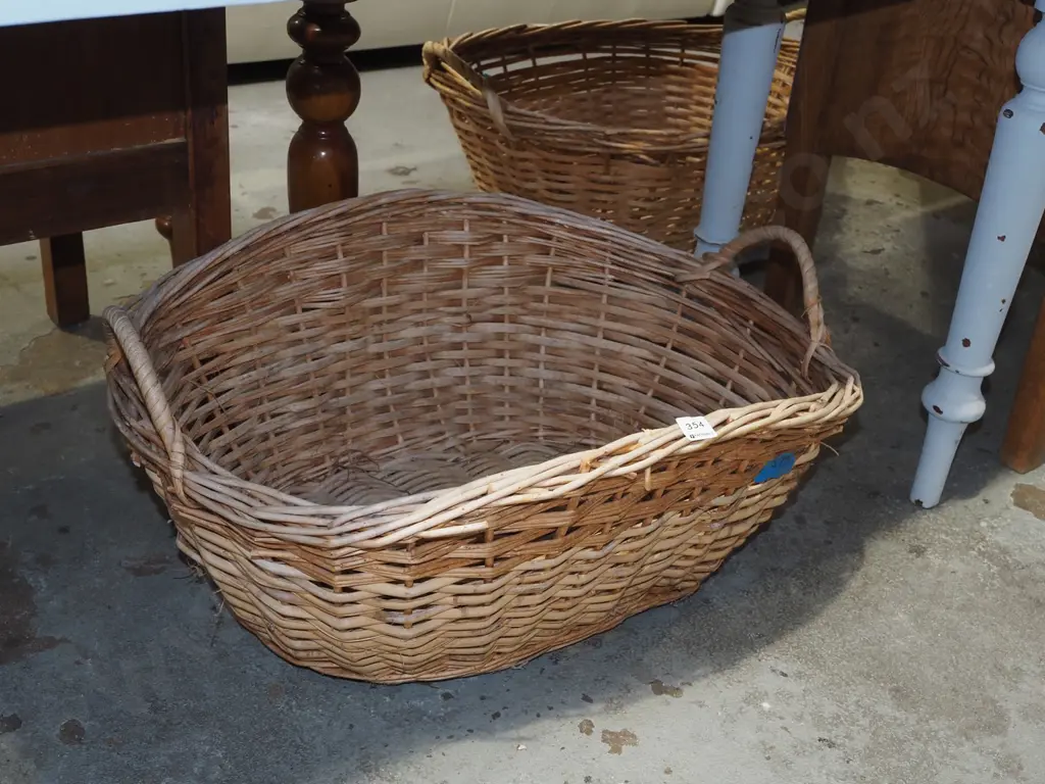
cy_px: 392
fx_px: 1328
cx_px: 522
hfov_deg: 42.9
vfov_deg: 32.9
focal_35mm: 44
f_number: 5.6
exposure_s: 1/60
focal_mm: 22
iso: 1000
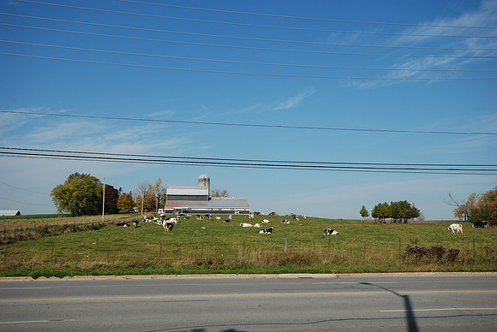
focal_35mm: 36
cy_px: 166
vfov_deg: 37.0
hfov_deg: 53.1
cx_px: 248
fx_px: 497
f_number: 8
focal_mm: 24
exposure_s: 1/250
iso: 100
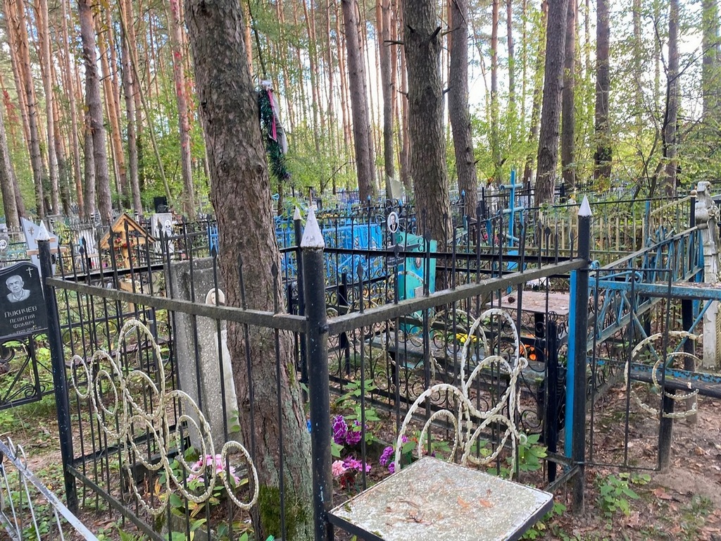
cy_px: 270
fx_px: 542
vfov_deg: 53.1
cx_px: 360
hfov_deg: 67.3
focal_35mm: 26
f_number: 1.8
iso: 125
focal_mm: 4.25
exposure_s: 1/110
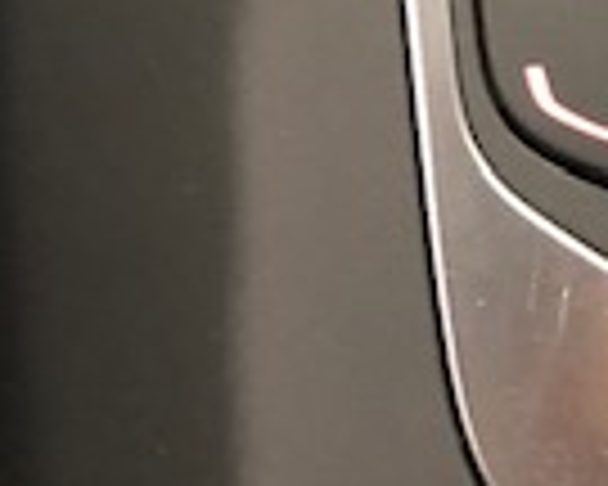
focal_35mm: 130
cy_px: -194
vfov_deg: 11.5
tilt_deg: -66.9
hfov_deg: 13.2
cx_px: 1144
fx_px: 2339
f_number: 1.8
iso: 100
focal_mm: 3.99
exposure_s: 1/4
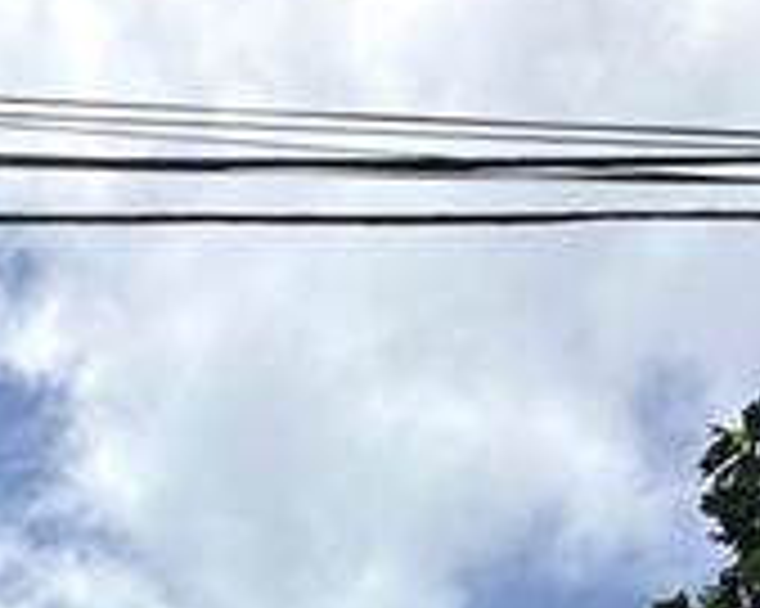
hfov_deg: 20.0
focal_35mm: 83
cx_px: -373
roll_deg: -0.3
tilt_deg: +6.5
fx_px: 1866
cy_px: 1626
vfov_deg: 12.4
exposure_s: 1/2747
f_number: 2.2
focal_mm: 2.22
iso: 50
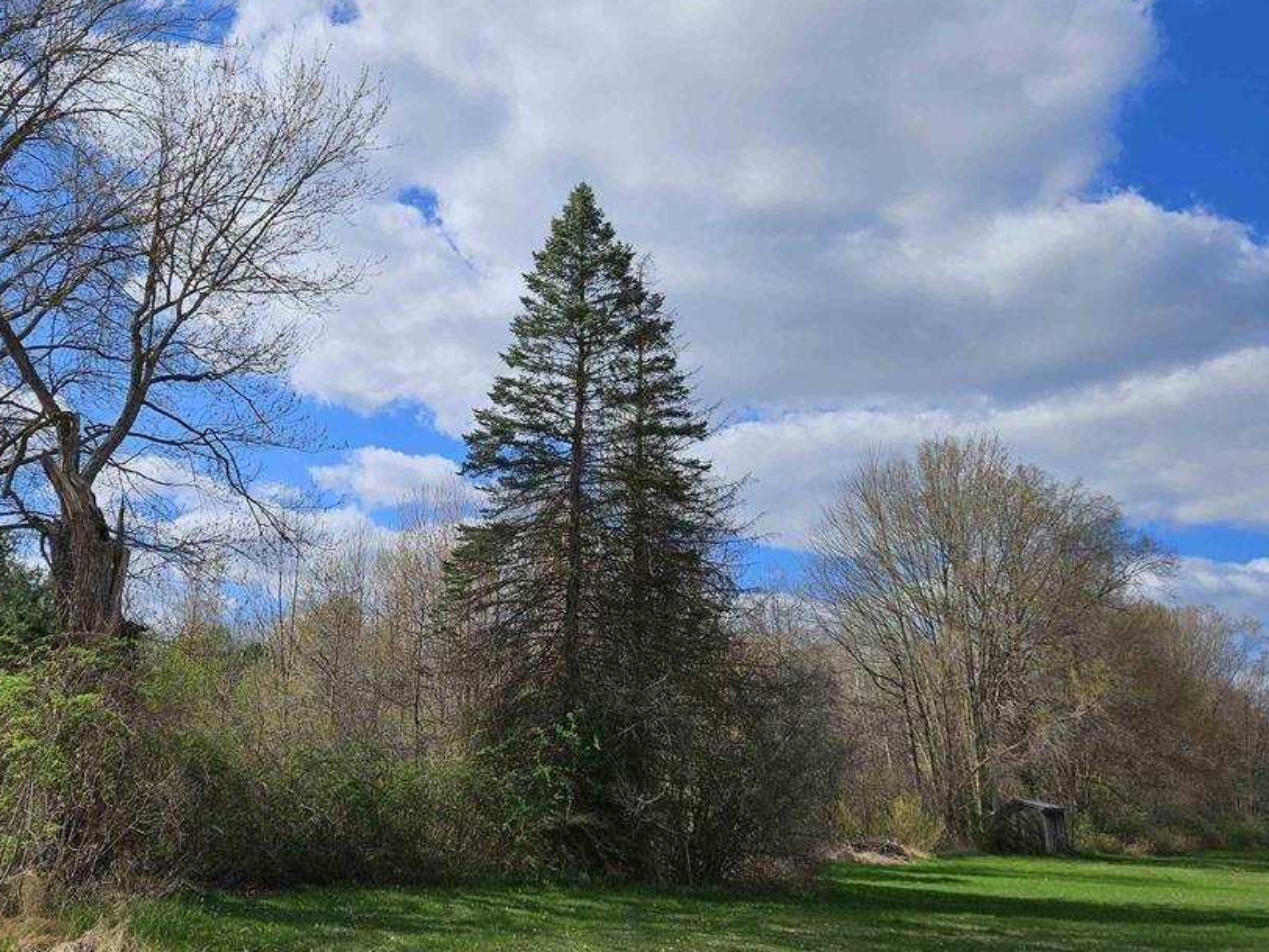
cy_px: 428
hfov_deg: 60.9
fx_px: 1063
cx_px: 480
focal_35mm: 29
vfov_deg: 48.2
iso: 25
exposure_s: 1/3598
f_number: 1.8
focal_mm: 5.4
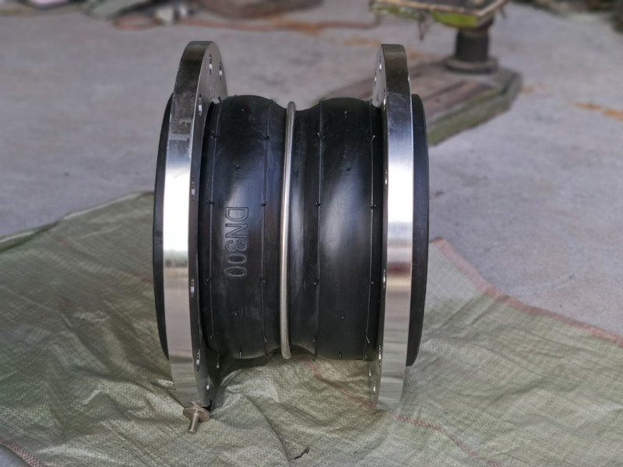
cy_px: 234
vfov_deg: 27.0
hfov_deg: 35.5
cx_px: 312
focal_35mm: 54
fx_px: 972
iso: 50
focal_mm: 5.56
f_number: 4
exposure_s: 1/776
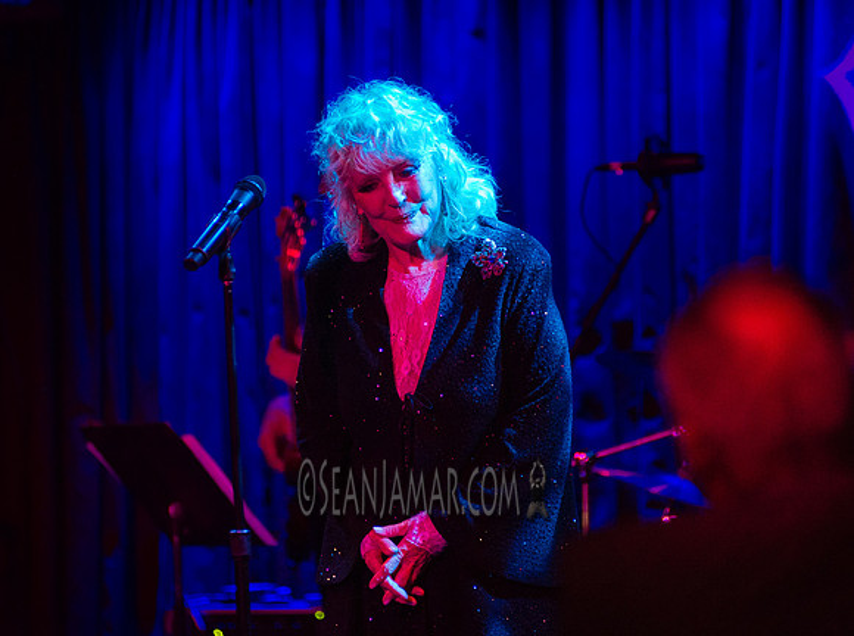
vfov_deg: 6.3
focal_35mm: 237
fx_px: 5822
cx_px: 415
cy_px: 259
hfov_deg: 8.4
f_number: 3.2
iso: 4000
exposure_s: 1/200
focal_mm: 185
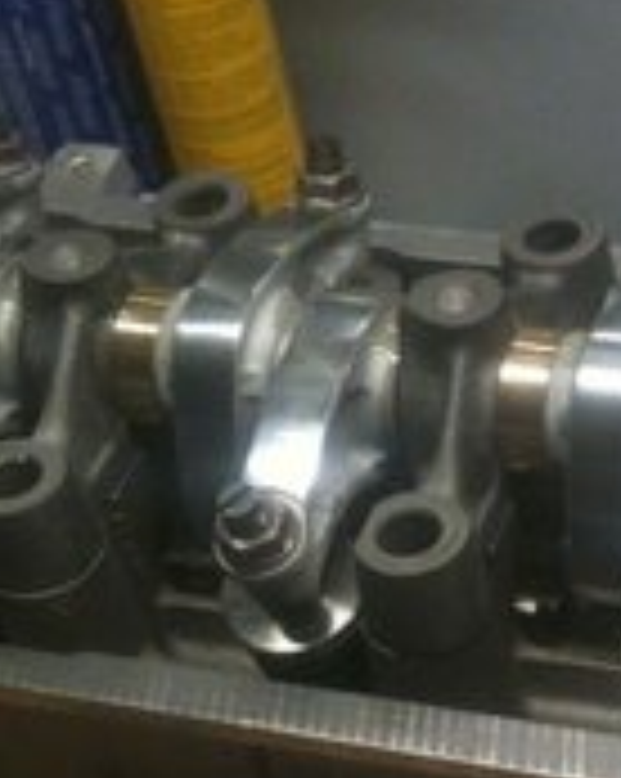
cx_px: 608
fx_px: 1818
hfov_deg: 18.9
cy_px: 643
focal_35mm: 79
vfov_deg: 23.7
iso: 125
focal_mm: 3.85
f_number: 2.8
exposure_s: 1/17
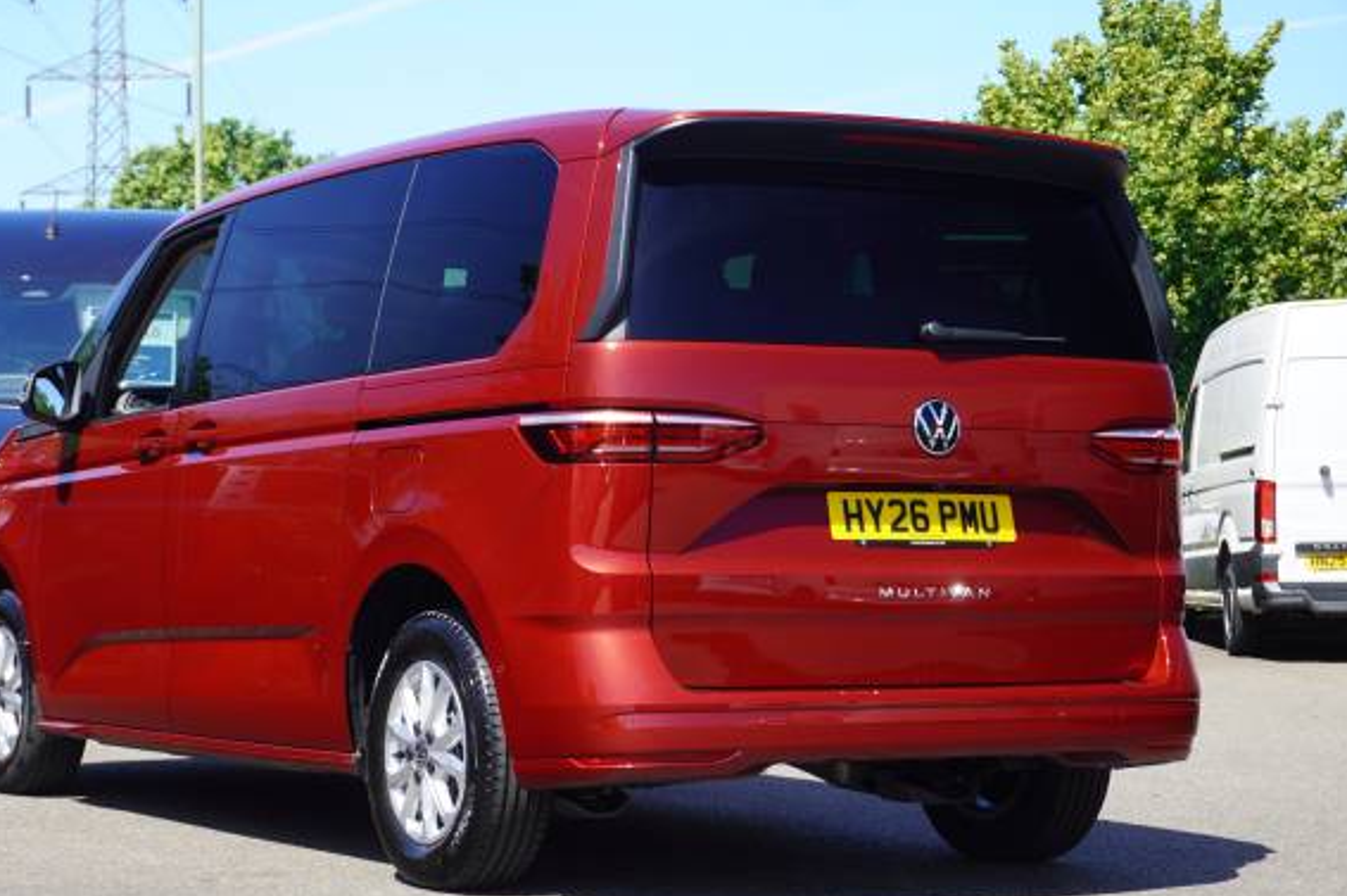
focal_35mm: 80
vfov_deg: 17.1
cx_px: 596
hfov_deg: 25.5
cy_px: 480
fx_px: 2974
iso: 100
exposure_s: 1/100
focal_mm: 47
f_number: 7.1
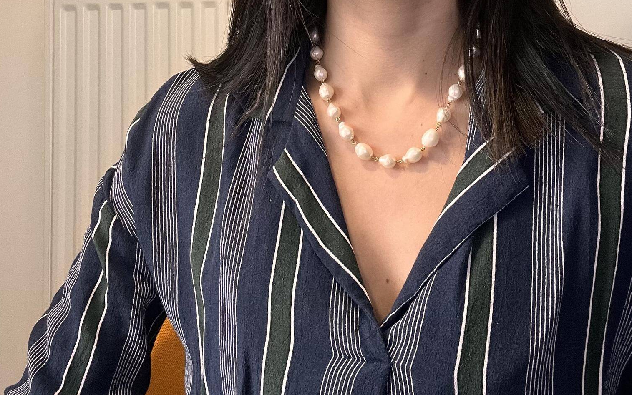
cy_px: 10
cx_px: 315
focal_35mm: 43
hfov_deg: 46.2
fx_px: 741
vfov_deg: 28.2
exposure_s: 1/60
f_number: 2.2
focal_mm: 2.71
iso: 160
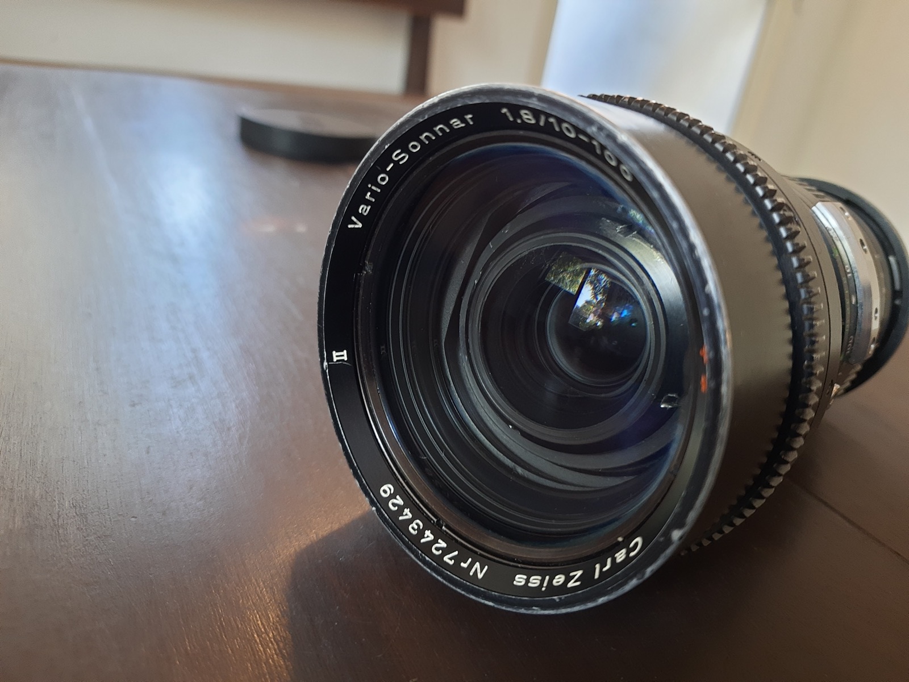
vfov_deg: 56.8
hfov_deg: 71.6
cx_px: 454
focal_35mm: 24
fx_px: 630
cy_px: 341
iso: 400
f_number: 1.8
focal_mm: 5.23
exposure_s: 1/25
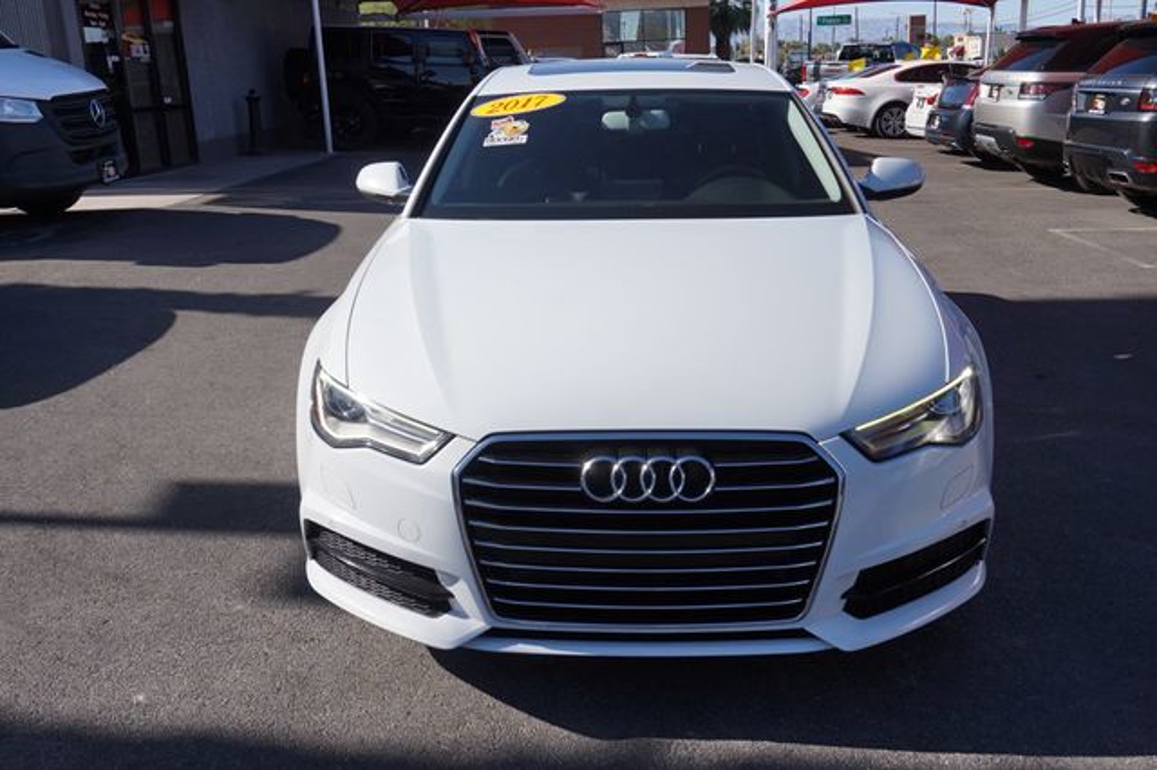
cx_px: 578
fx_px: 1060
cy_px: 385
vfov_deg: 39.9
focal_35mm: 33
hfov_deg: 57.2
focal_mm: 22
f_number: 9
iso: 100
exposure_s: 1/250
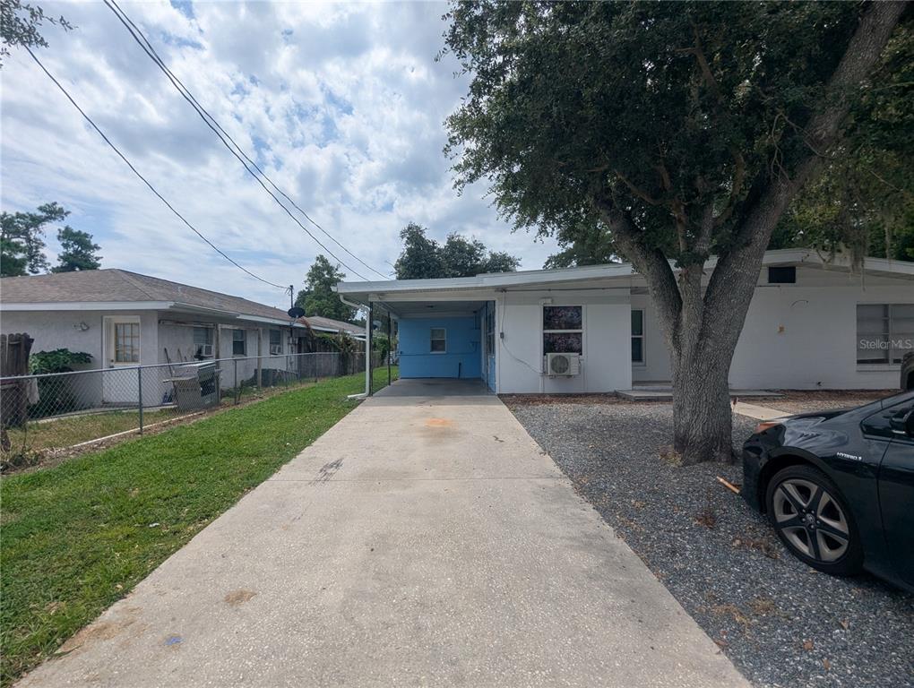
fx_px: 423
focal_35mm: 16
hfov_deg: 94.4
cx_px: 457
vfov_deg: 78.2
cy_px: 344
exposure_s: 1/2732
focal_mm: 2.35
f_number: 2.2
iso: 49
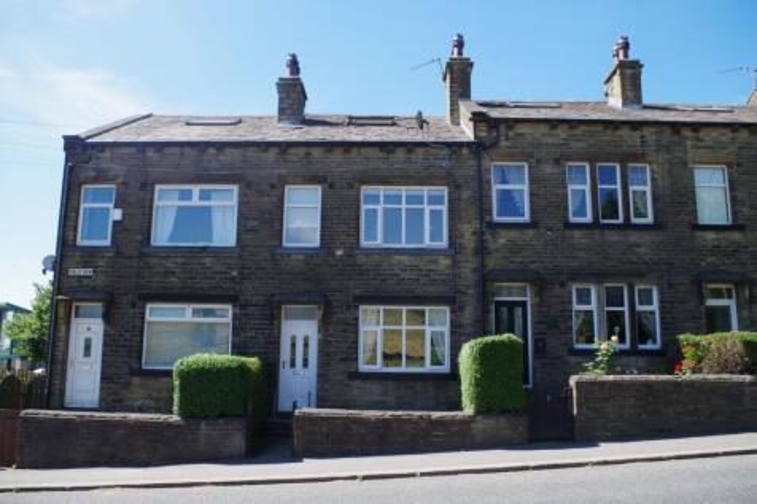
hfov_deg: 61.9
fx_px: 631
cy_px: 252
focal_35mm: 30
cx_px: 378
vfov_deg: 43.6
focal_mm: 20
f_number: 7.1
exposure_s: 1/200
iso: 200
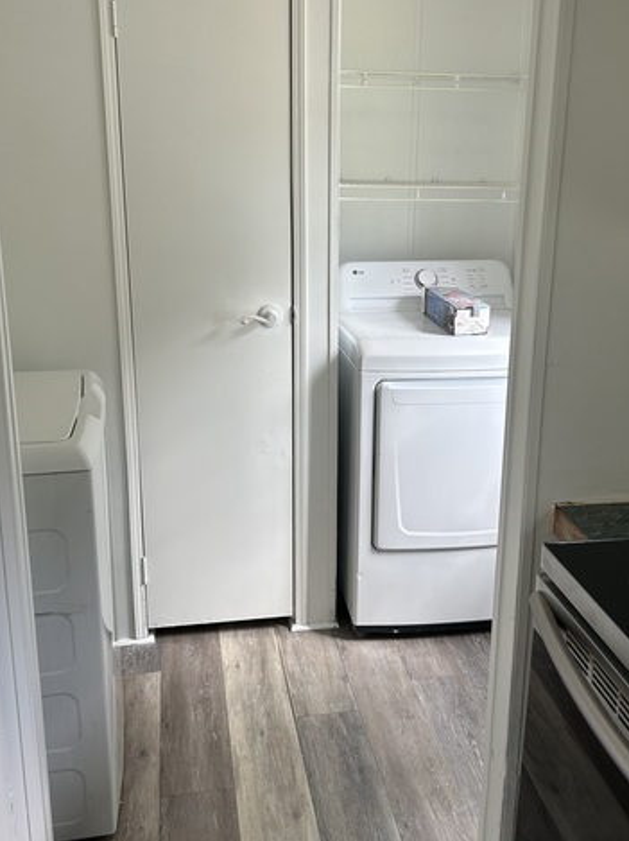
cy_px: 379
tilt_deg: -14.9
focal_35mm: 37
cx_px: 348
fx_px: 898
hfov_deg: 38.6
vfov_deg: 50.1
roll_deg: -1.1
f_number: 1.5
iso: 80
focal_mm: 5.7
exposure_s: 1/121
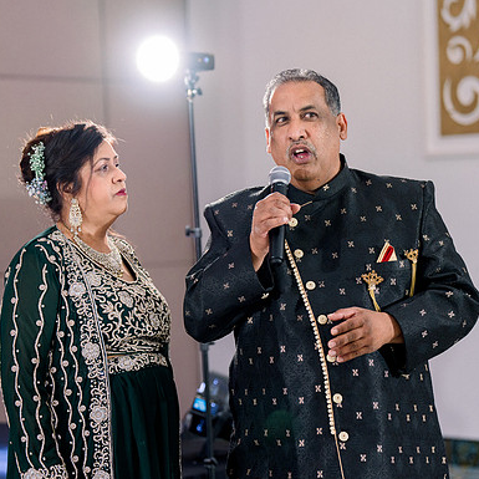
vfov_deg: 15.3
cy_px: 240
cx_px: 218
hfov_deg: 15.3
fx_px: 1785
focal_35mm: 114
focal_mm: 89
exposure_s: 1/200
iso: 1000
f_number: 2.8
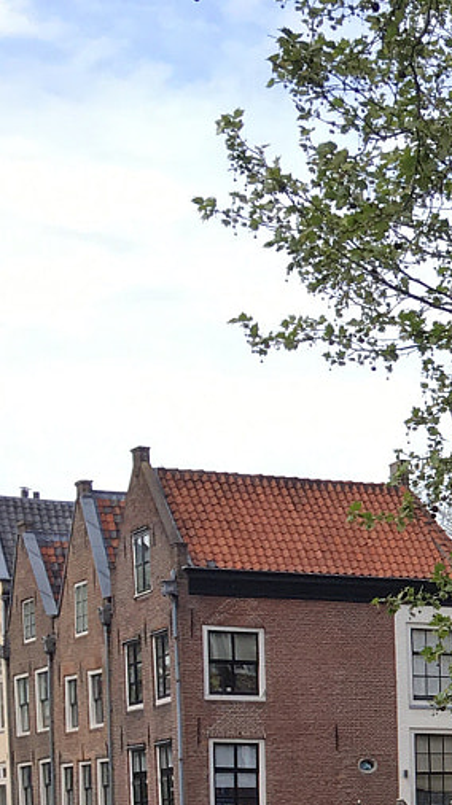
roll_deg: +0.9
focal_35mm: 100
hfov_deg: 10.4
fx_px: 2134
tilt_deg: +0.1
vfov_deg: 20.6
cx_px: 1082
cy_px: 840
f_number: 2.2
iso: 25
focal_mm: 4.15
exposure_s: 1/601
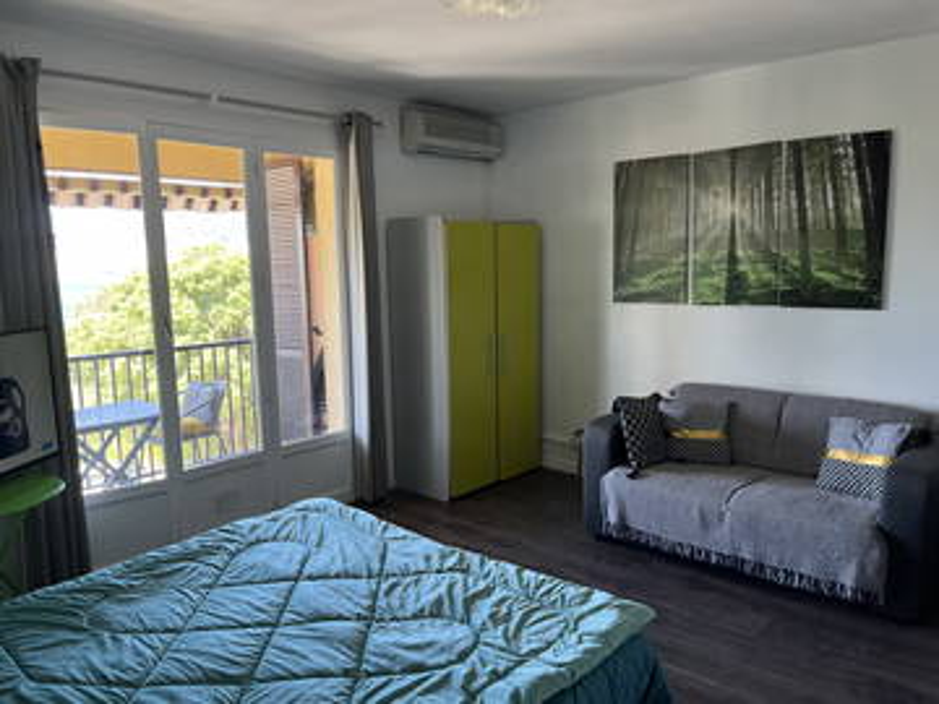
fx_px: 705
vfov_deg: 53.1
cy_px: 352
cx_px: 470
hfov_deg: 67.3
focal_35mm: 26
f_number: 1.6
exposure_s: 1/121
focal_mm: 5.1
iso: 125
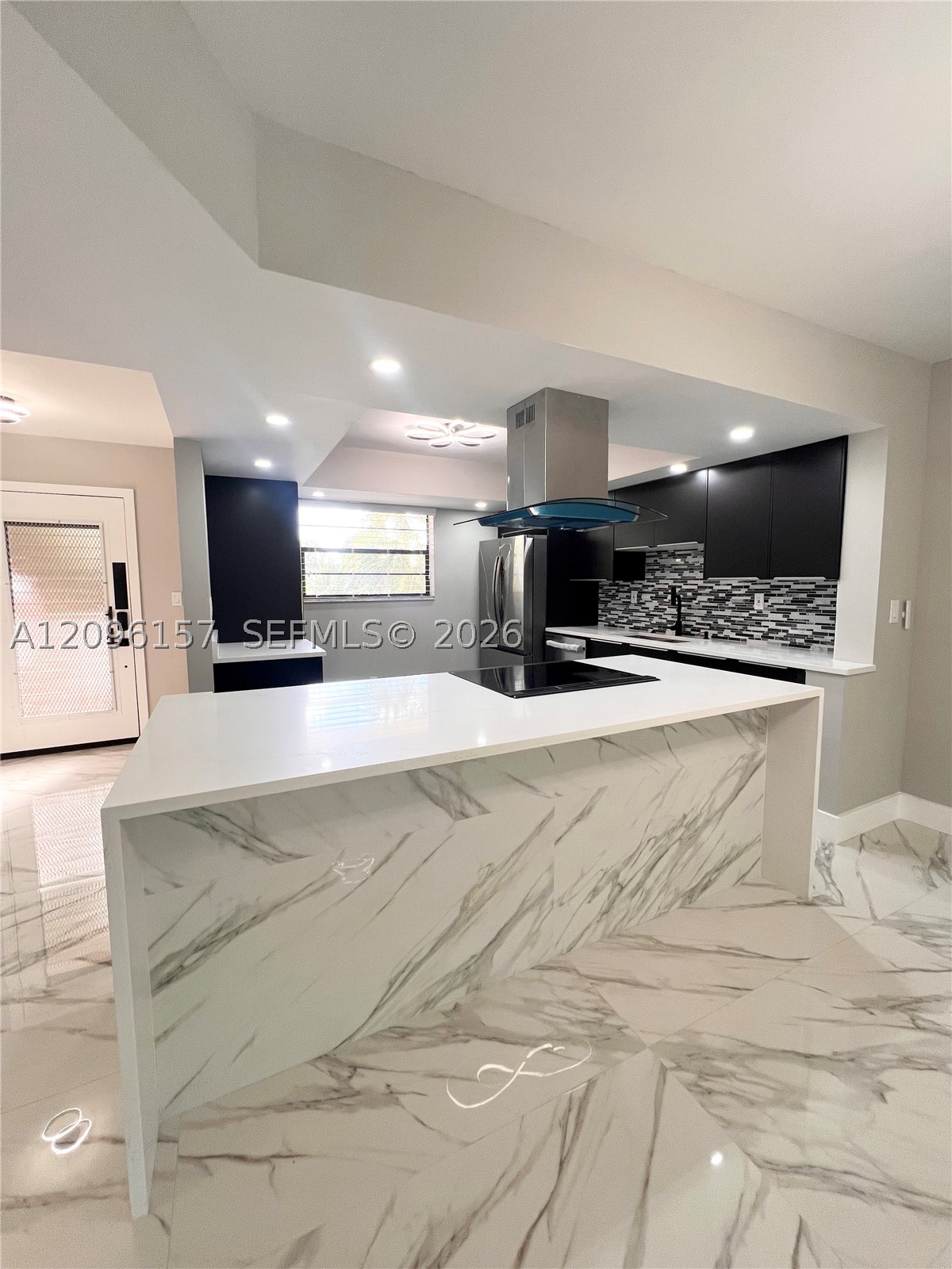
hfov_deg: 89.9
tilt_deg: -4.2
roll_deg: +1.9
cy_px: 634
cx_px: 476
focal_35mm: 13
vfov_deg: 106.2
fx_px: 477
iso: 100
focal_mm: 1.57
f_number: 1.8
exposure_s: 1/118
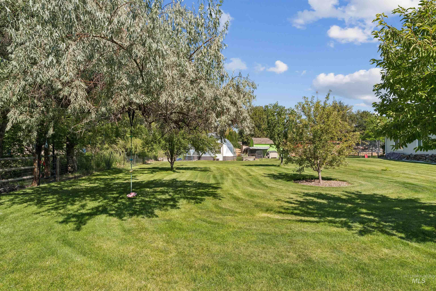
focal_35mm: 21
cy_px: 146
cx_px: 218
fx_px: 257
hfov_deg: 80.7
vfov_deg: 59.0
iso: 400
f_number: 13
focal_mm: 21.2
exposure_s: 1/250
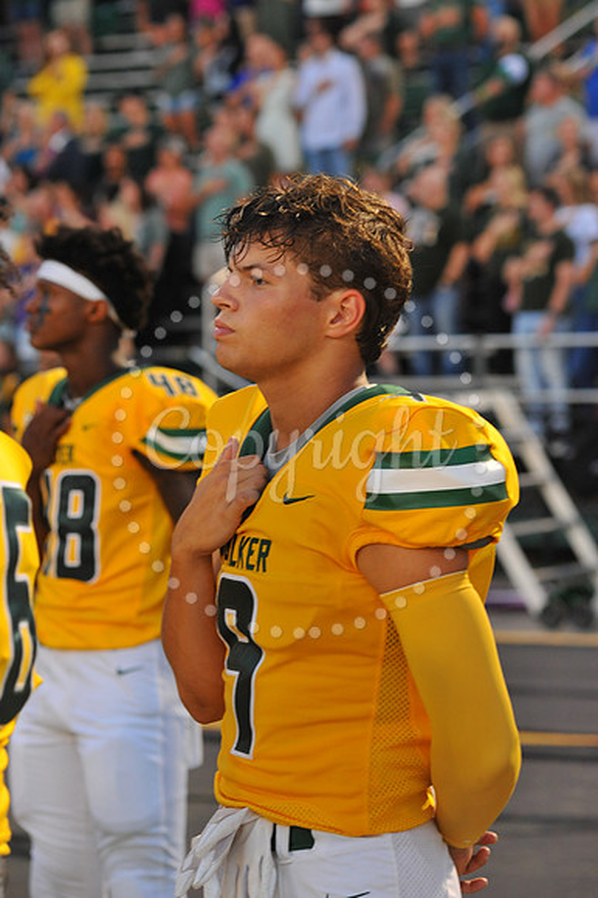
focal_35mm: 135
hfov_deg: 10.1
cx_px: 299
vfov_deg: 15.2
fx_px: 3368
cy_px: 449
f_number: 6.3
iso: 2000
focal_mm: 135
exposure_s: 1/100
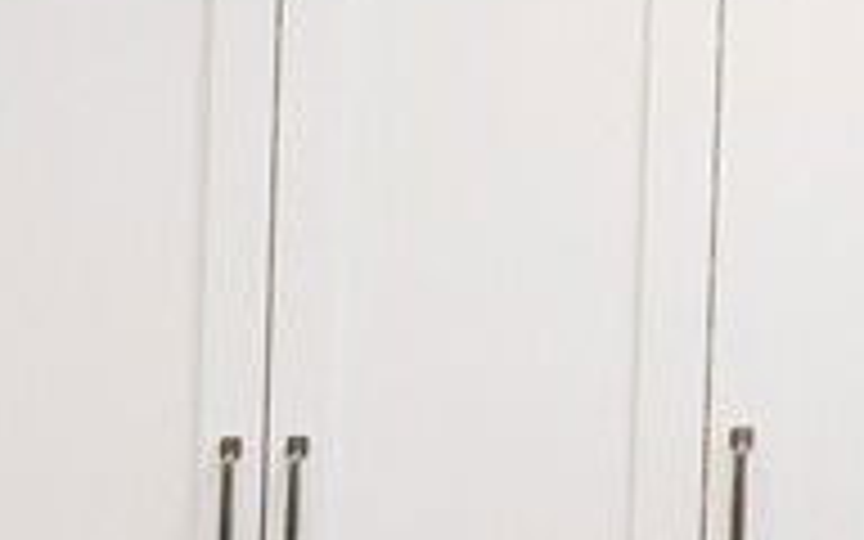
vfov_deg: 6.7
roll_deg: -0.3
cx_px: -1422
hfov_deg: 9.4
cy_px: 950
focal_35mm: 192
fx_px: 4521
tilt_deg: -2.2
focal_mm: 4.15
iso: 32
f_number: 2.2
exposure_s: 1/15
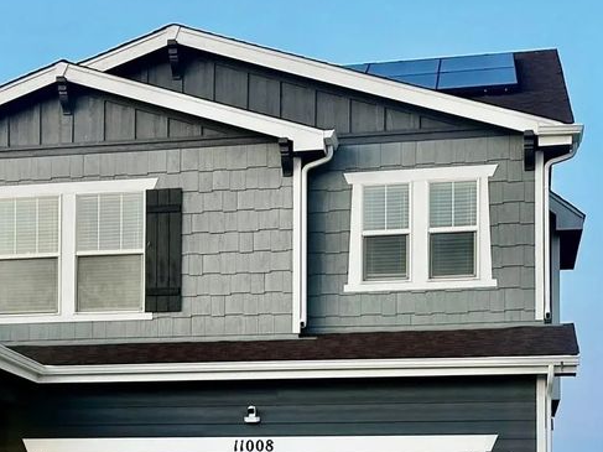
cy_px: 440
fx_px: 1759
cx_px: 19
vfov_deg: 14.4
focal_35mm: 101
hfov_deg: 19.0
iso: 200
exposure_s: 1/60
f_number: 1.78
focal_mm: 6.86
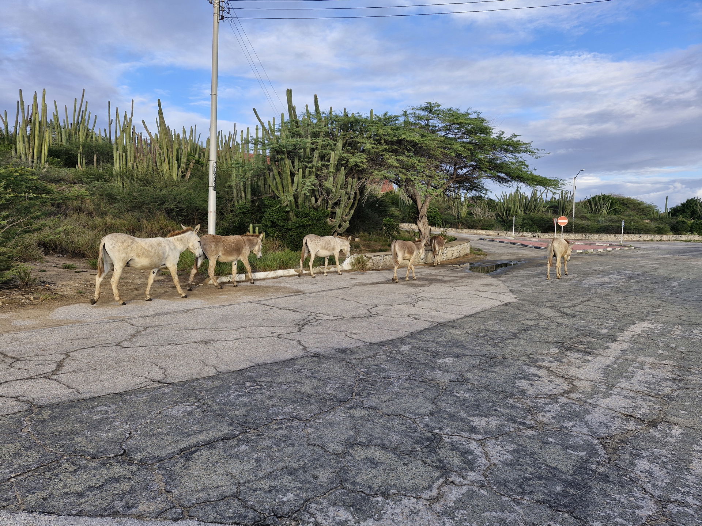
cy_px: 263
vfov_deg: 58.9
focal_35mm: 23
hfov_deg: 73.9
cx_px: 351
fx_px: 466
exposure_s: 1/604
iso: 50
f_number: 1.8
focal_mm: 5.54
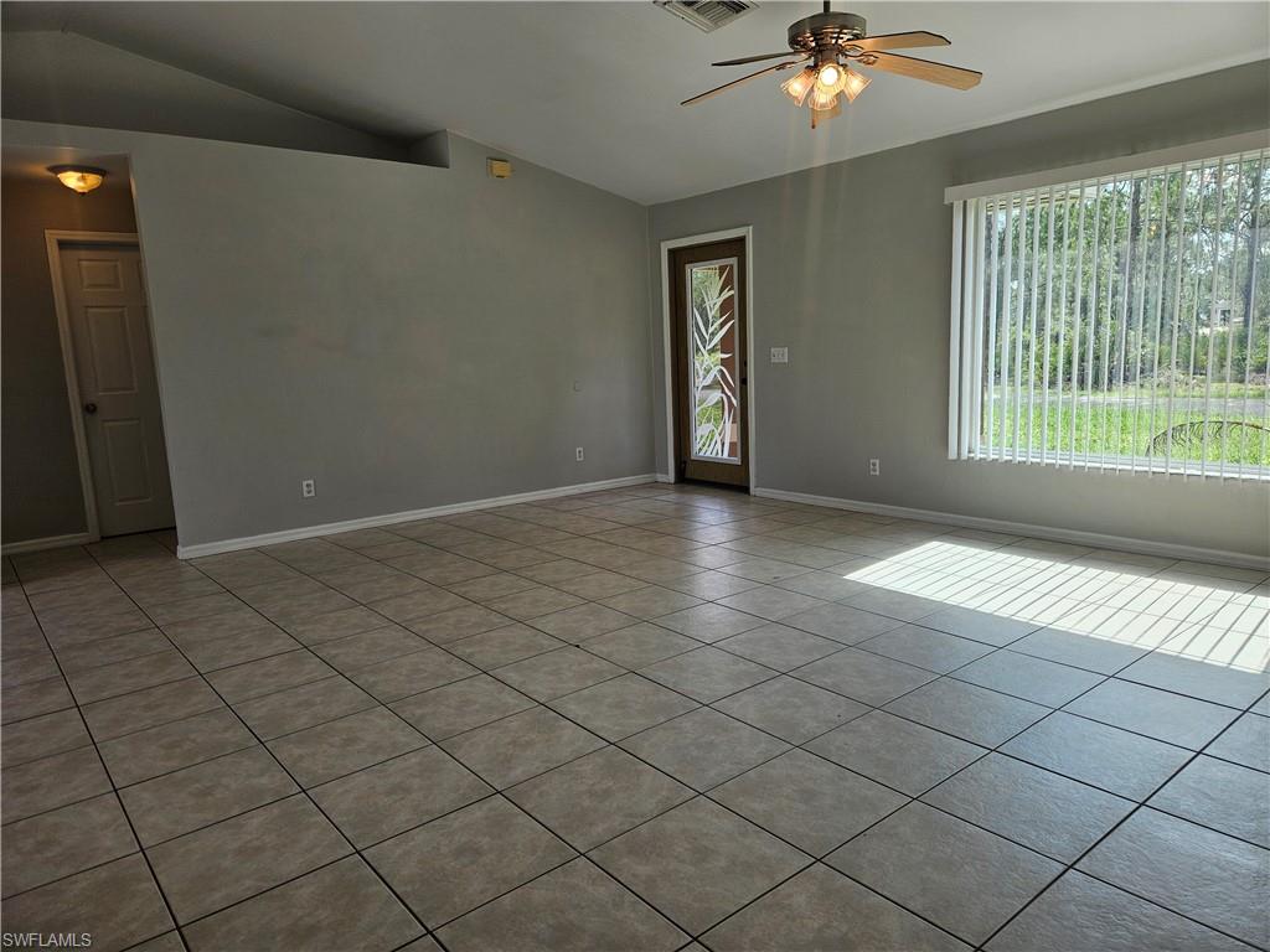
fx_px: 844
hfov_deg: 73.9
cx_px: 635
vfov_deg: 58.9
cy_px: 476
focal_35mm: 23
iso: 25
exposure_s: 1/231
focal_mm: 5.4
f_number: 1.8
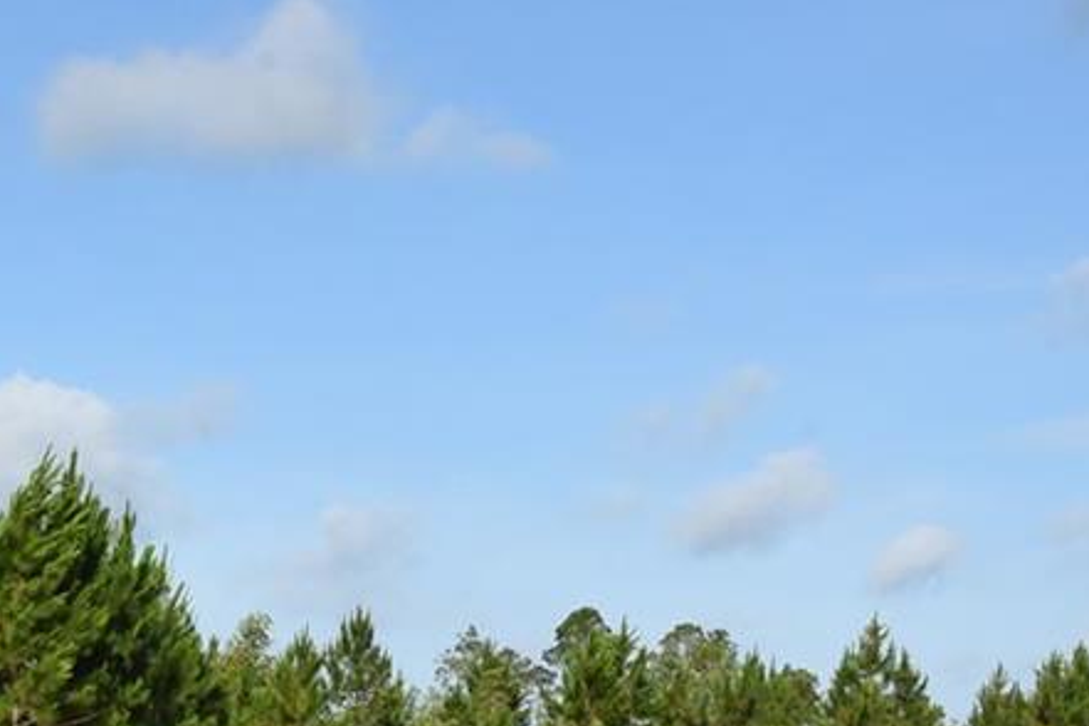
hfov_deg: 22.7
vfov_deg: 15.7
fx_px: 2632
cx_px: 77
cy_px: 485
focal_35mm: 87
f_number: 16
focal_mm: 24
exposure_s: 1/1000
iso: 1250
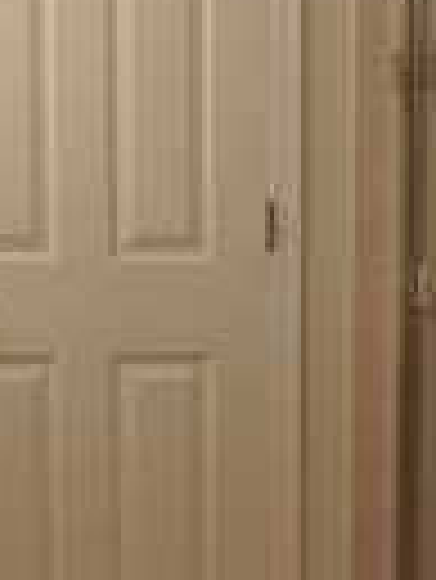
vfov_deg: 21.6
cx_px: 211
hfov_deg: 16.6
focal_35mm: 89
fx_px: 1492
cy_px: 508
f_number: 3
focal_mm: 4.3
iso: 125
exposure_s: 1/30
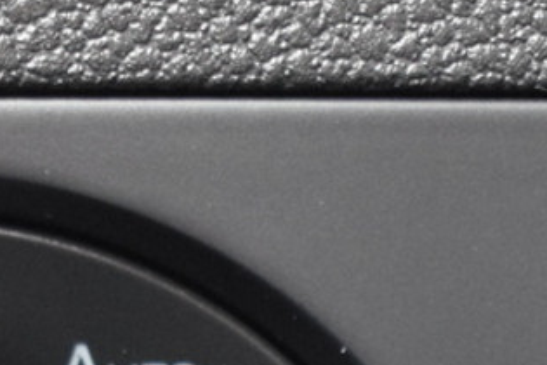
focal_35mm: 253
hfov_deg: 8.1
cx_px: 193
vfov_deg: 5.3
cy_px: 771
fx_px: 3844
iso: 3200
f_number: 4.8
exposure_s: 1/100
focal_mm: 38
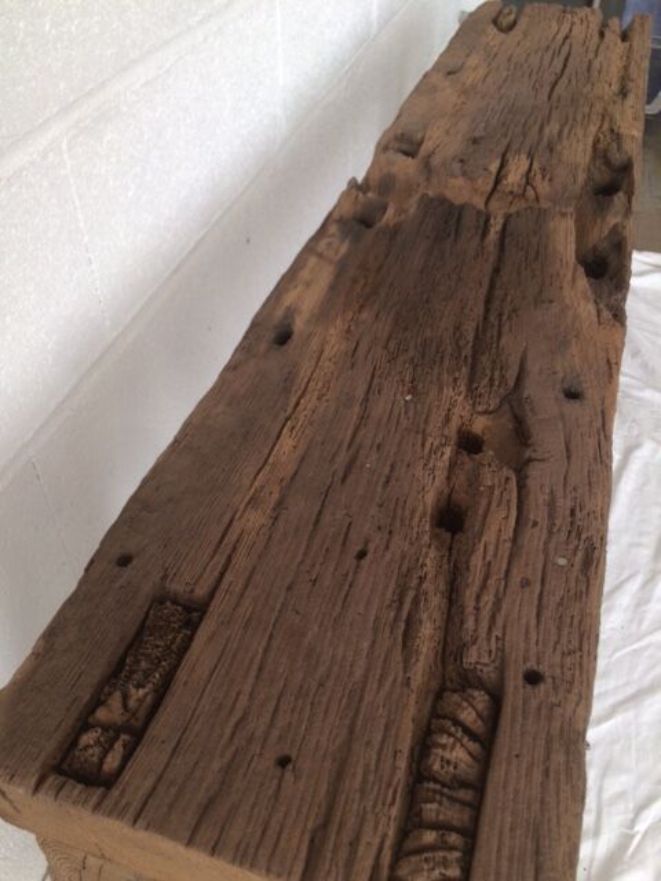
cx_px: 330
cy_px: 440
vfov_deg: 61.7
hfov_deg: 48.2
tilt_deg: -46.9
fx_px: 738
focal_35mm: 29
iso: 50
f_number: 2.2
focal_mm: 4.15
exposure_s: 1/50
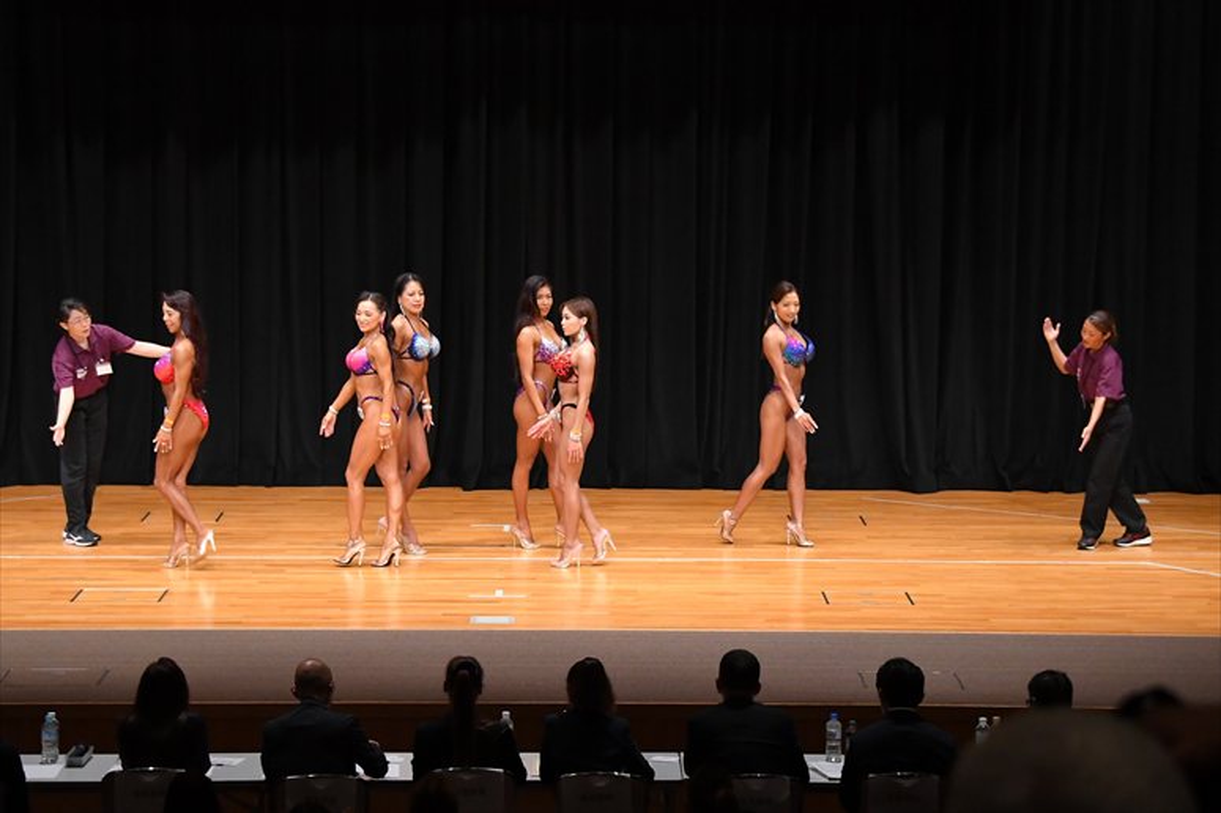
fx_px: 3560
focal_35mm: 105
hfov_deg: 19.5
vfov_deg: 13.0
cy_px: 406
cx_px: 610
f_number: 5.6
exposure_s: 1/400
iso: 4000
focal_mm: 70
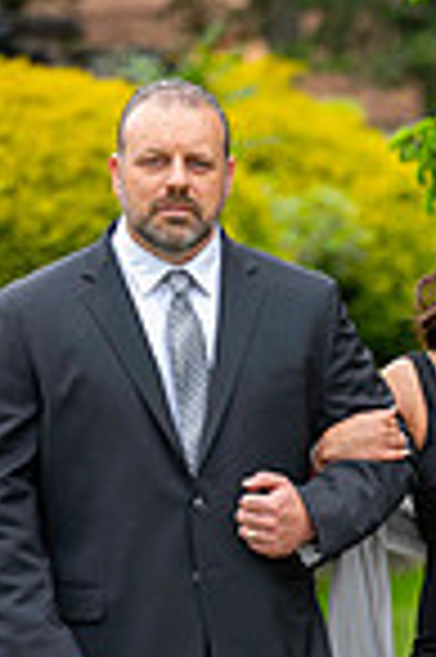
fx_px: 7593
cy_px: 634
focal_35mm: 417
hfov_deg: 3.3
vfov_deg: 4.9
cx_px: 458
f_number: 2.8
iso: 100
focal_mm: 135
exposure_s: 1/200
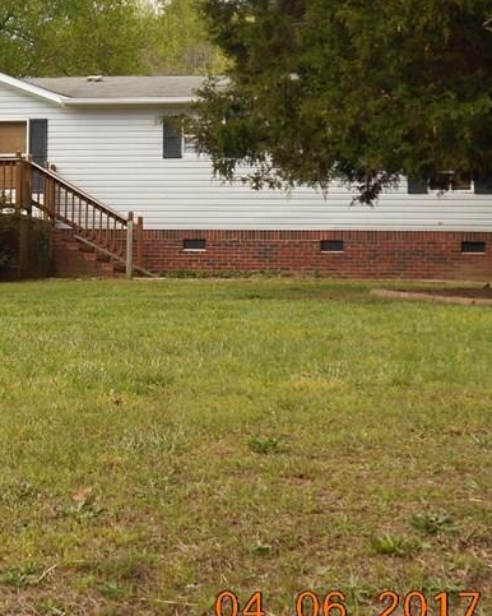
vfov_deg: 21.4
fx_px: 1621
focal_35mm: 89
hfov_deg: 17.0
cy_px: 219
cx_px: 56
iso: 80
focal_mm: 7.7
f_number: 4.2
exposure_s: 1/200
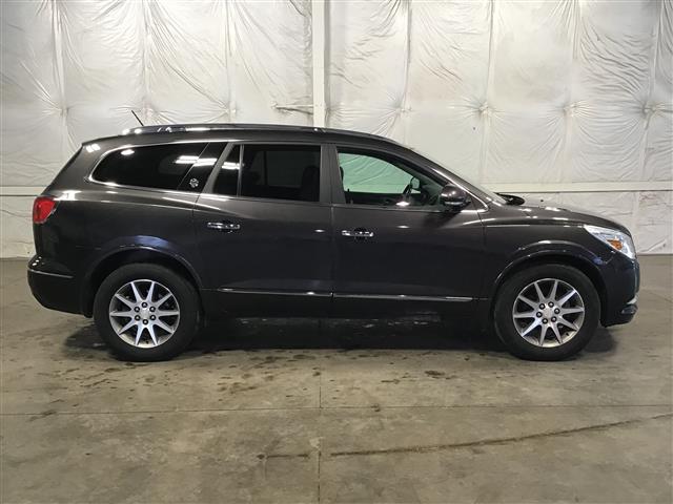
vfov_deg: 45.4
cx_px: 336
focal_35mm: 31
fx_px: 603
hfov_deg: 58.4
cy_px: 252
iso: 64
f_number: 2.4
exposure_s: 1/30
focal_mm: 3.3
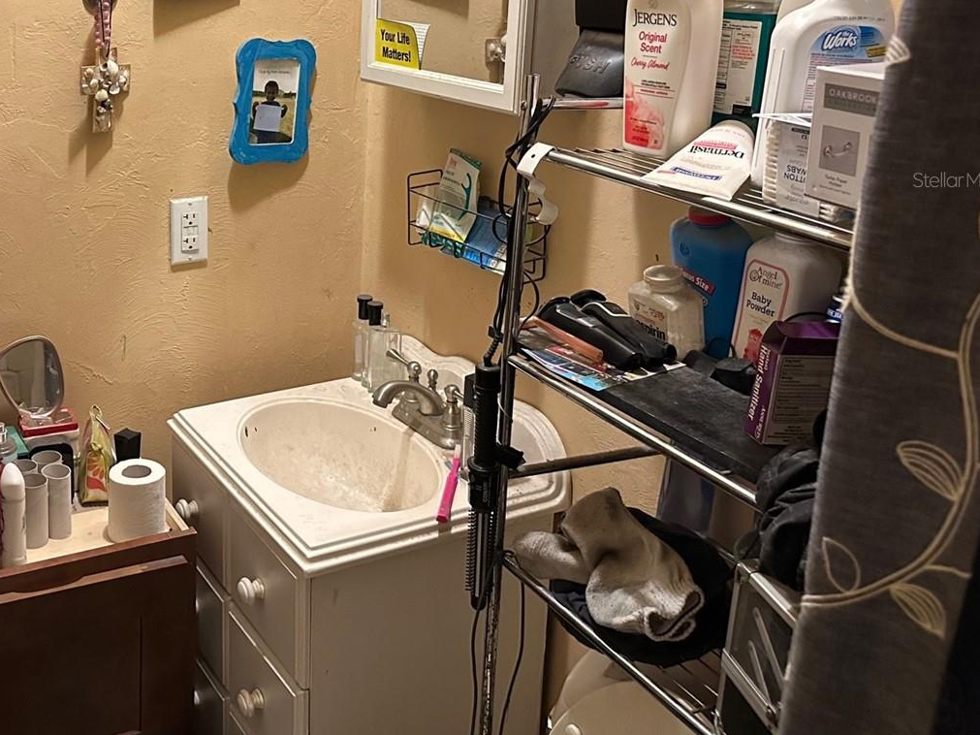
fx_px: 1076
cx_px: 229
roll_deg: -0.7
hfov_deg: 46.9
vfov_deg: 36.8
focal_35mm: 38
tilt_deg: -12.8
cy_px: 179
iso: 640
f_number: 1.78
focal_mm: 6.86
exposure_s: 1/60
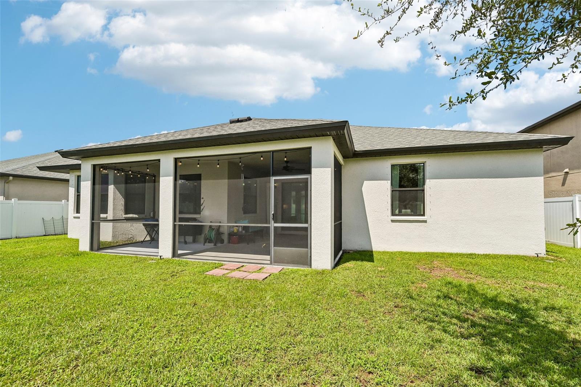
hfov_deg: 104.3
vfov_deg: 81.2
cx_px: 290
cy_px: 194
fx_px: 226
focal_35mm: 14
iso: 400
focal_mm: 14
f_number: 8
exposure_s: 1/1250
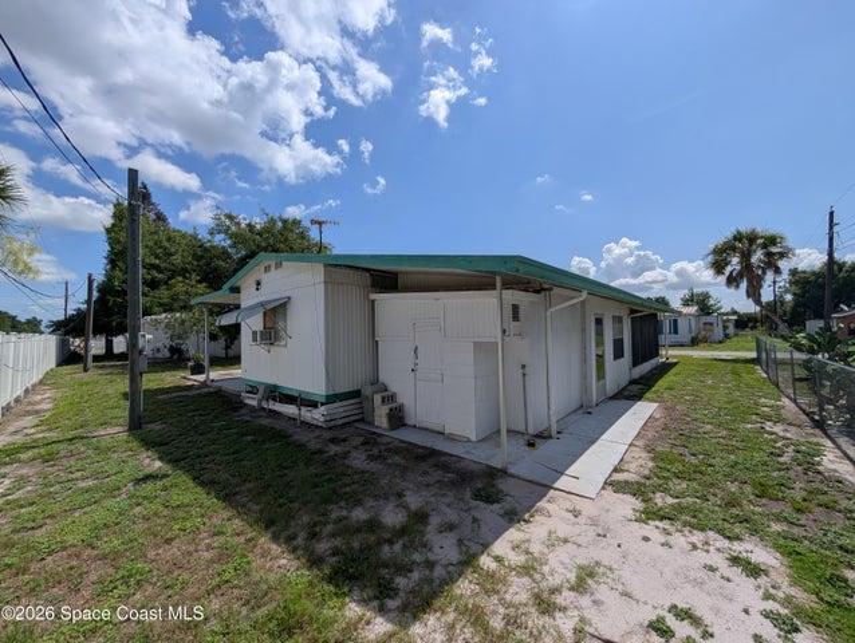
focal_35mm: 12
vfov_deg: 94.6
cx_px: 428
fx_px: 297
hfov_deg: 110.5
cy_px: 322
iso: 53
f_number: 1.7
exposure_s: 1/5848
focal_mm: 2.02
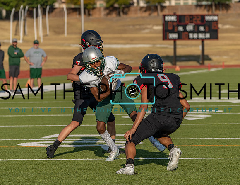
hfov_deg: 8.7
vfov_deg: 6.7
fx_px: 1582
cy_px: 92
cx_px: 118
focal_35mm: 226
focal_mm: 177
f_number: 5.6
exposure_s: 1/1250
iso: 200
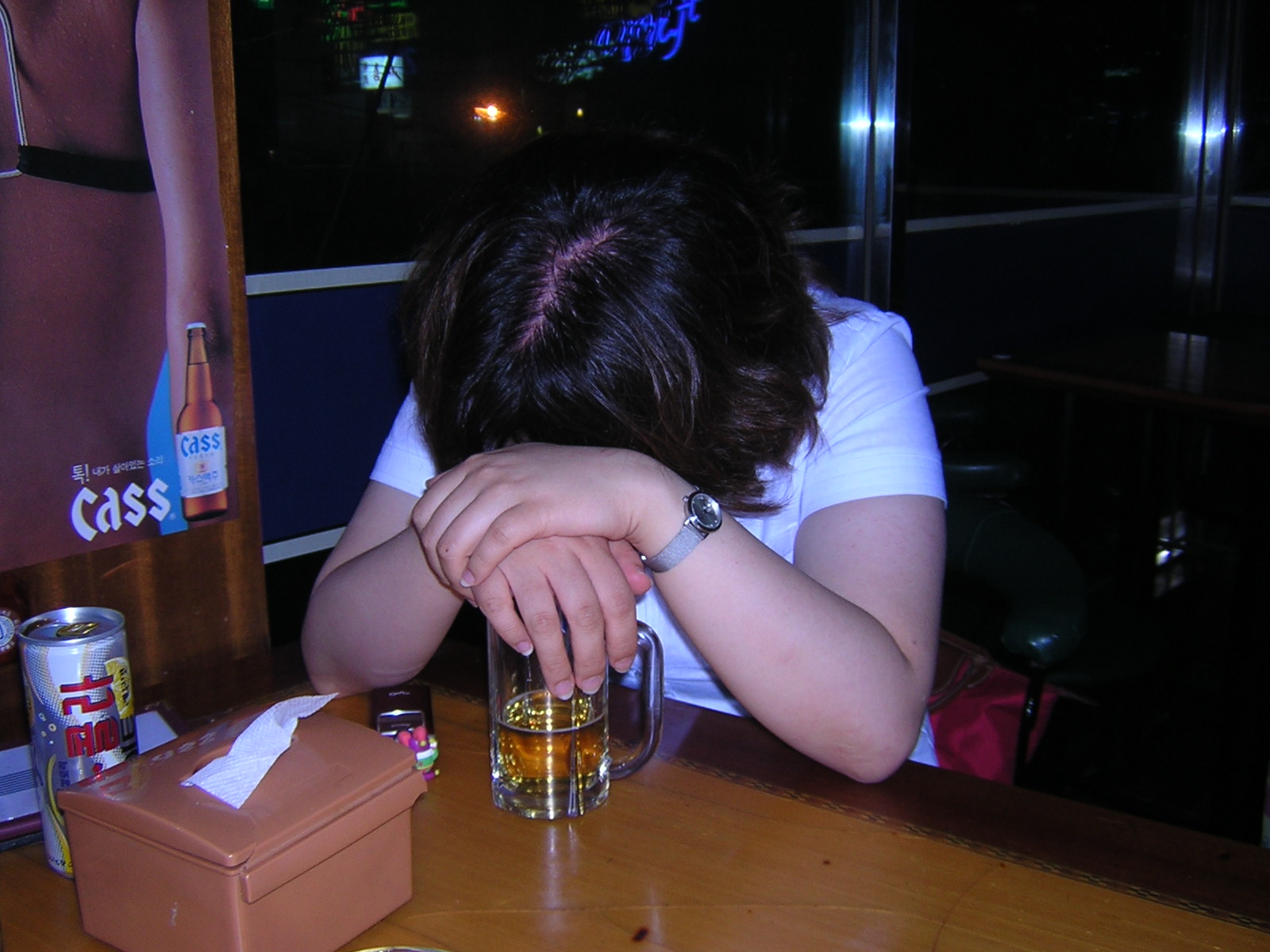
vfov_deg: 39.7
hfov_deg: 51.4
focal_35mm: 36
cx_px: 635
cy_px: 476
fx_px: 1321
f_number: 2.6
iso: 100
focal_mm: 4.7
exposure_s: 1/60.1
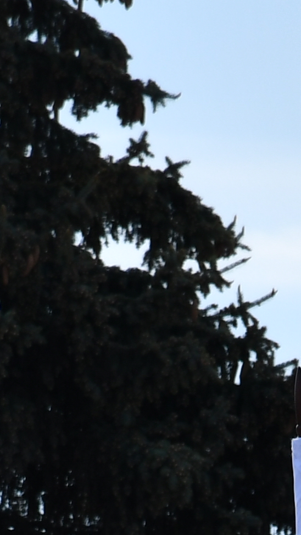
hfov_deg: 1.0
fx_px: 17832
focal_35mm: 1257
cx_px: 401
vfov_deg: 1.7
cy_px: 871
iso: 180
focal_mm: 140
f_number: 8
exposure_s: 1/500
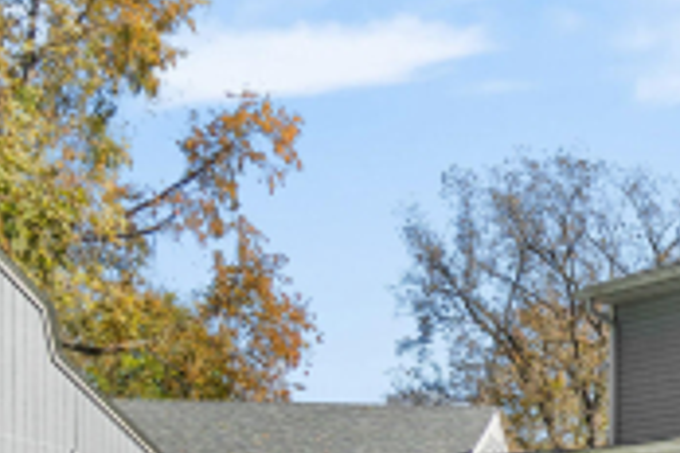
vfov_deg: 17.9
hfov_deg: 24.4
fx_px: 1344
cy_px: 594
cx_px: 907
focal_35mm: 71
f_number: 8
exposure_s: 1/500
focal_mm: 11
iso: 400
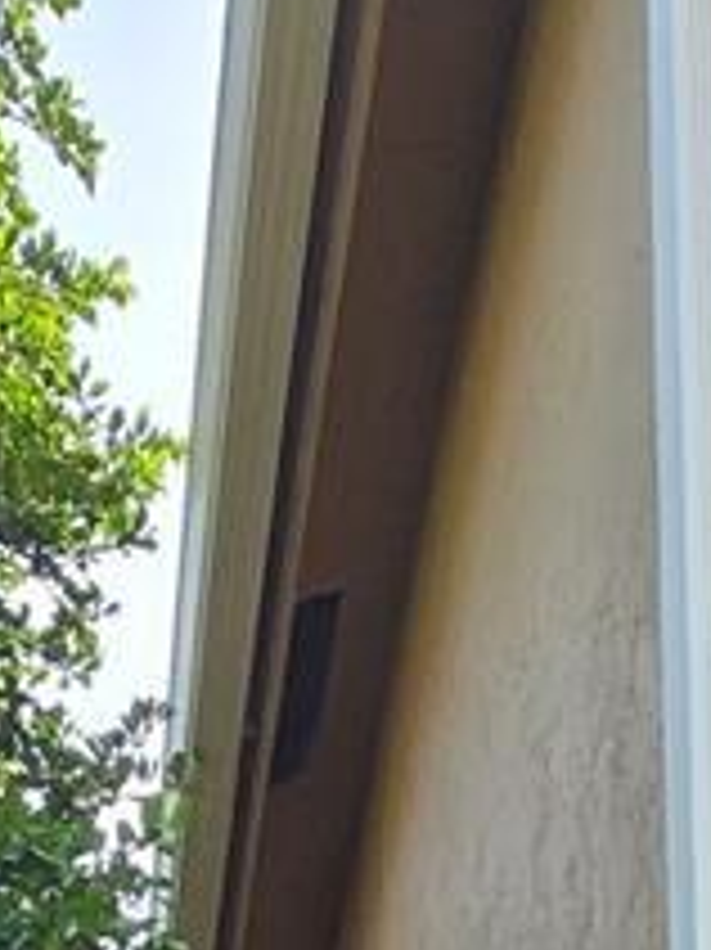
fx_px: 2029
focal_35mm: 74
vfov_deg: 17.2
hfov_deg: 19.9
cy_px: 2008
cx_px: 284
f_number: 2.2
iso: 25
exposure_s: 1/300
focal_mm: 1.7
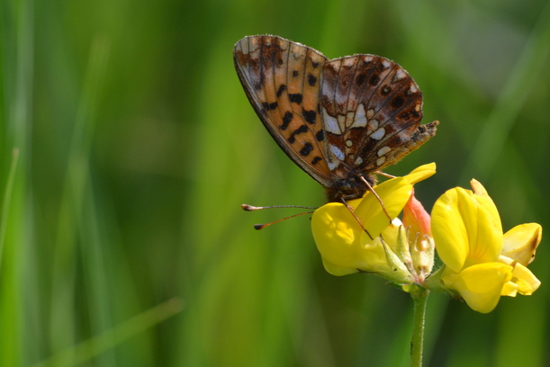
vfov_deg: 3.2
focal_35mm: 436
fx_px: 6661
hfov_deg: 4.7
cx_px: 331
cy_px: 112
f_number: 8
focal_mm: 185
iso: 320
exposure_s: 1/250
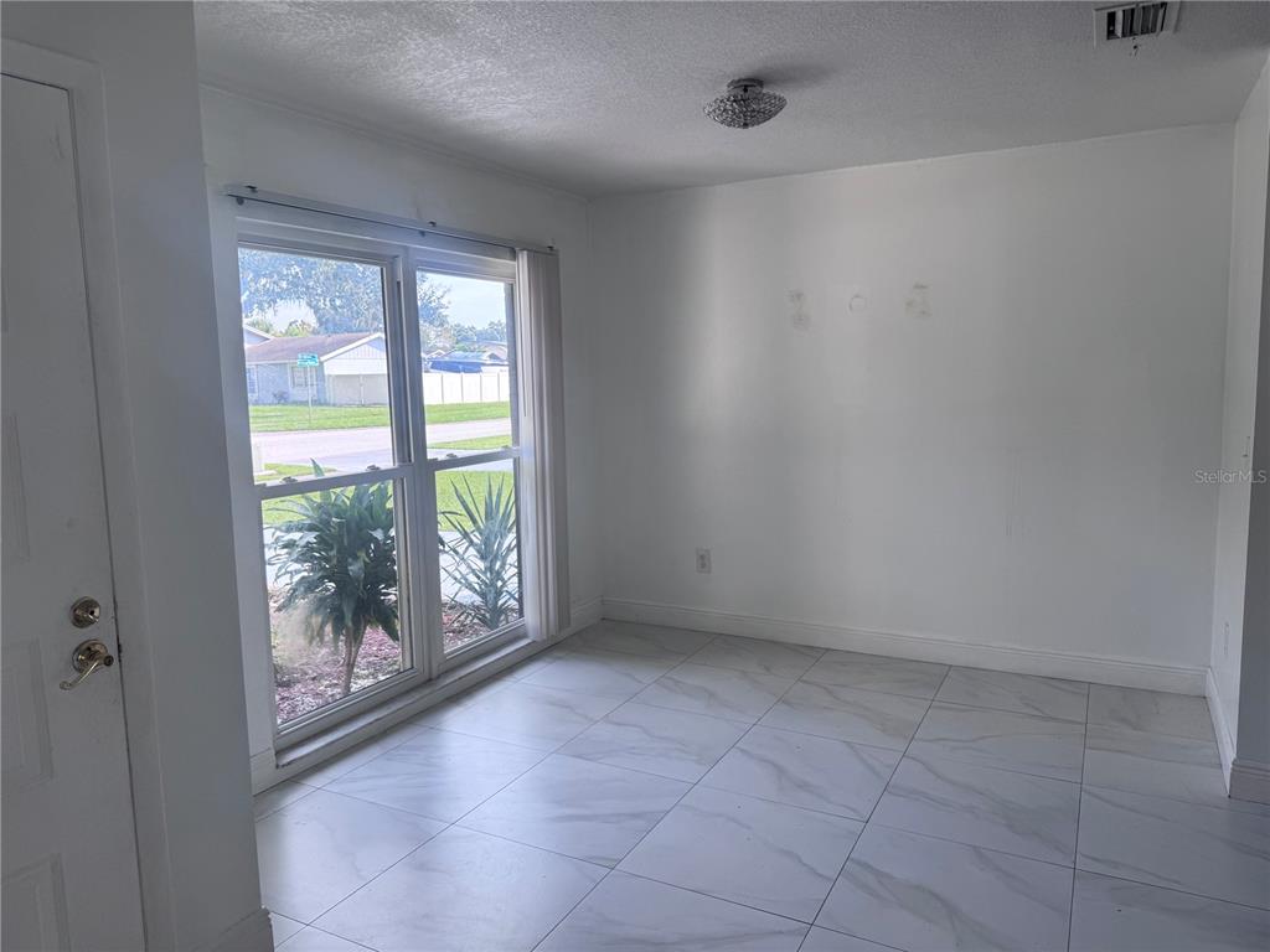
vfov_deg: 56.8
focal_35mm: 24
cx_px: 635
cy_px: 476
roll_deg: +1.4
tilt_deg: -7.3
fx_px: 881
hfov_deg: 71.6
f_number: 1.78
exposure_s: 1/293
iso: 80
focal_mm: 6.76
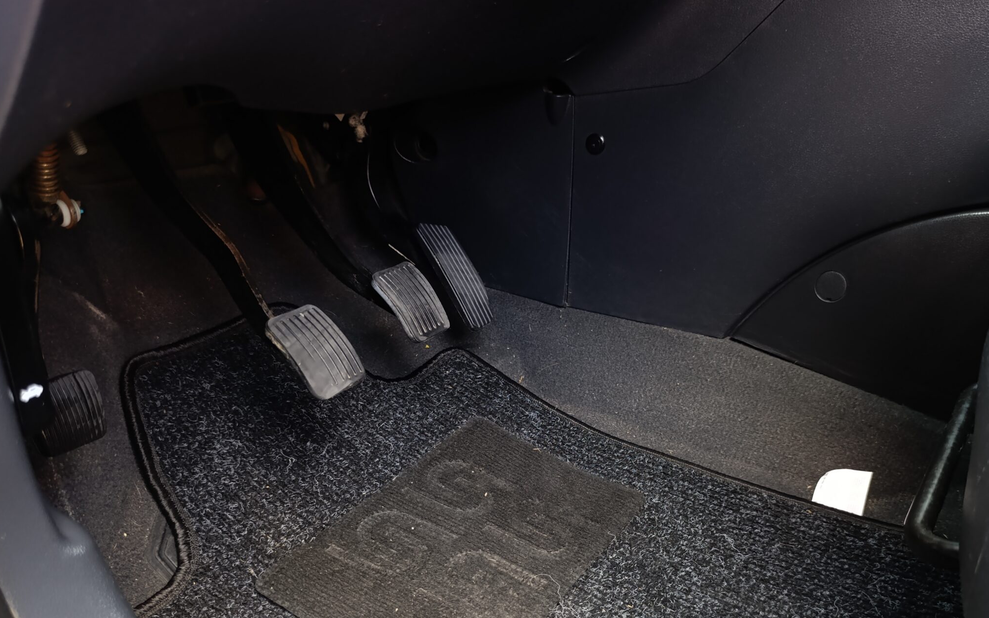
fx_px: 836
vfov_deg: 39.7
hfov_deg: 61.2
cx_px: 521
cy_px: 448
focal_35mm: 31
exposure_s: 1/100
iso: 640
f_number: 1.6
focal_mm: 6.14
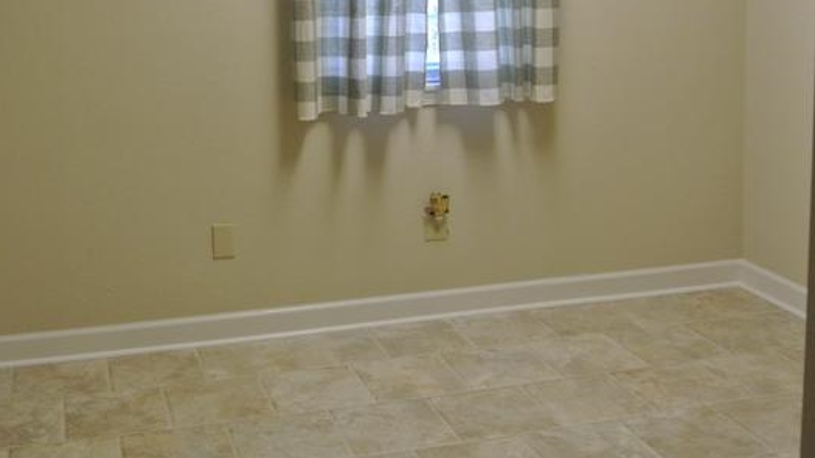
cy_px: 81
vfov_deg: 24.4
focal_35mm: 48
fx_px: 1037
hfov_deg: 42.5
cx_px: 293
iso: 400
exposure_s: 1/60
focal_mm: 11.4
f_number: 3.5
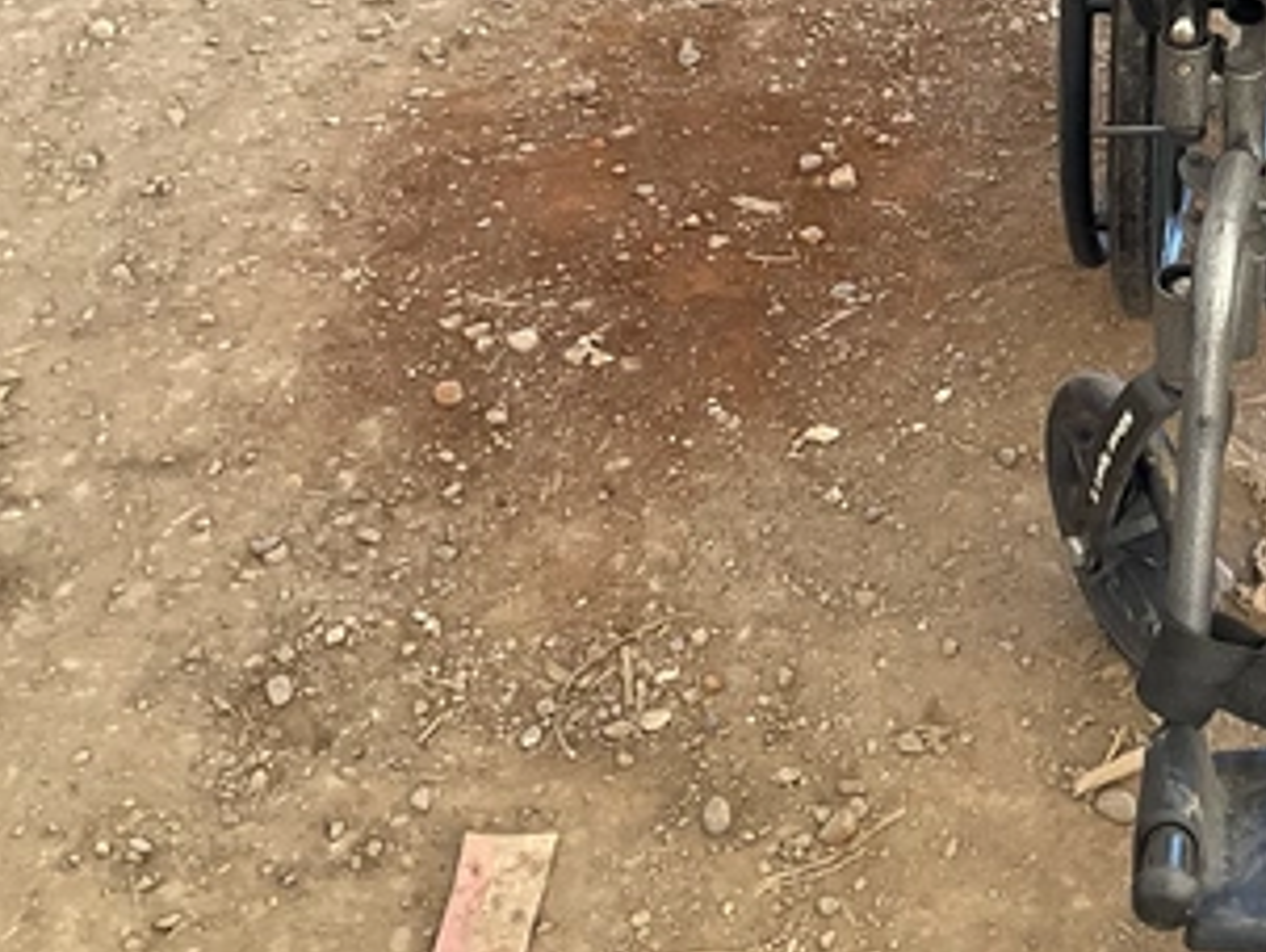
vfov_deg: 19.9
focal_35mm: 72
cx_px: 1320
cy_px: 23
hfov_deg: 25.4
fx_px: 2635
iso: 64
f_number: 1.8
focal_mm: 3
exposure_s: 1/122
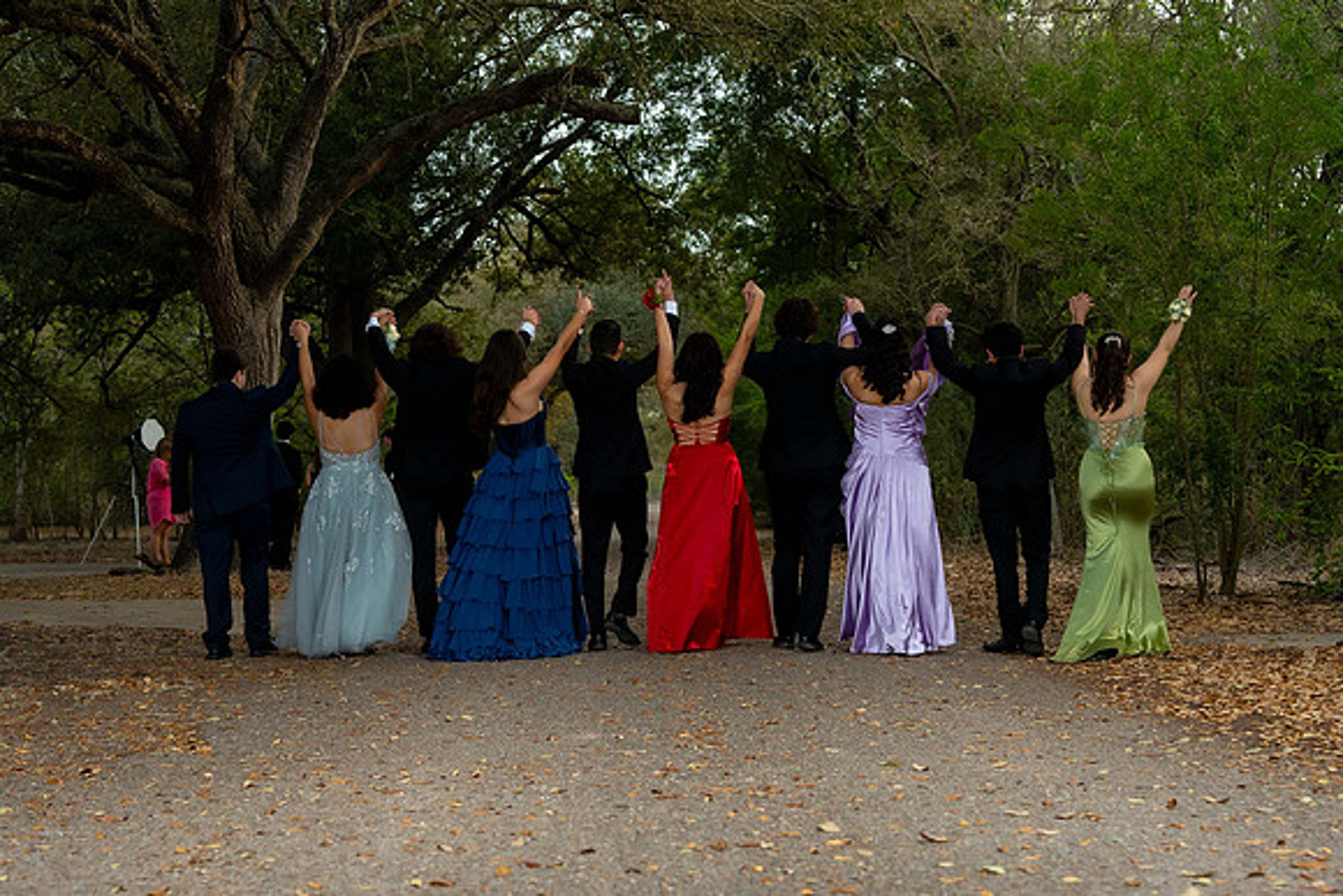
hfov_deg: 31.9
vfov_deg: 21.6
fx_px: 2351
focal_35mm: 63
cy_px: 448
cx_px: 672
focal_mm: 42
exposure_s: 1/200
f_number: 3.2
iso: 250
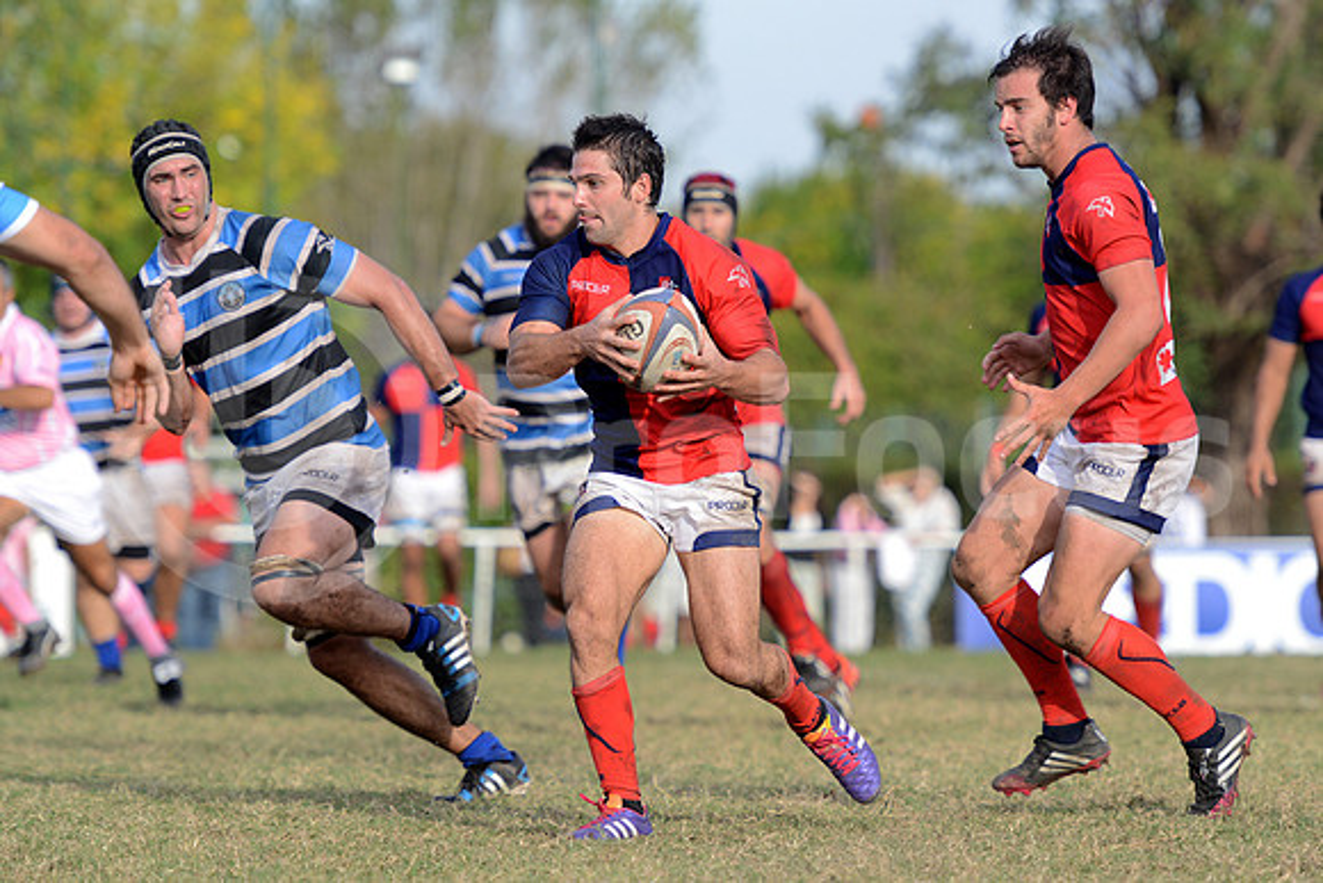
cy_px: 442
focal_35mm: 220
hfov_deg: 9.4
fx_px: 8087
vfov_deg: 6.2
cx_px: 662
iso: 640
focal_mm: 220
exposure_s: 1/1250
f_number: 4
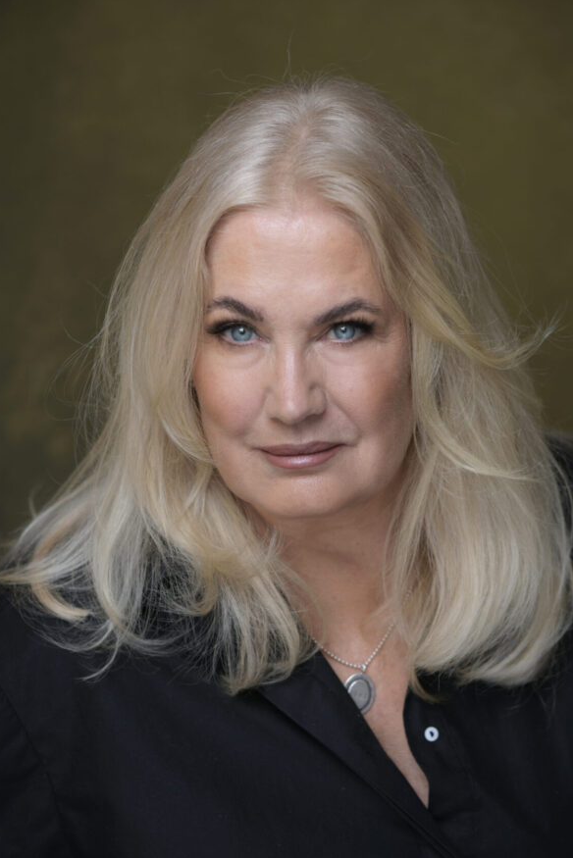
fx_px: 2863
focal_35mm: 120
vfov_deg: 17.1
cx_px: 305
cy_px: 487
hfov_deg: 11.4
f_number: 4
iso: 100
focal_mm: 105
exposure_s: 1/125
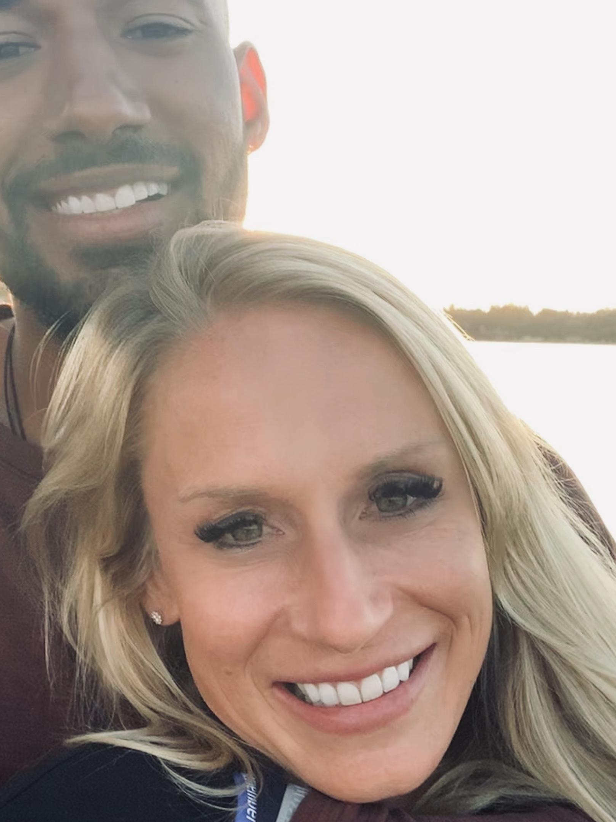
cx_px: 277
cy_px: 412
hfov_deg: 31.5
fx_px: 1091
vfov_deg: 41.2
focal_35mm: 46
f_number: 2.2
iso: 50
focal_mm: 2.87
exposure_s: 1/121
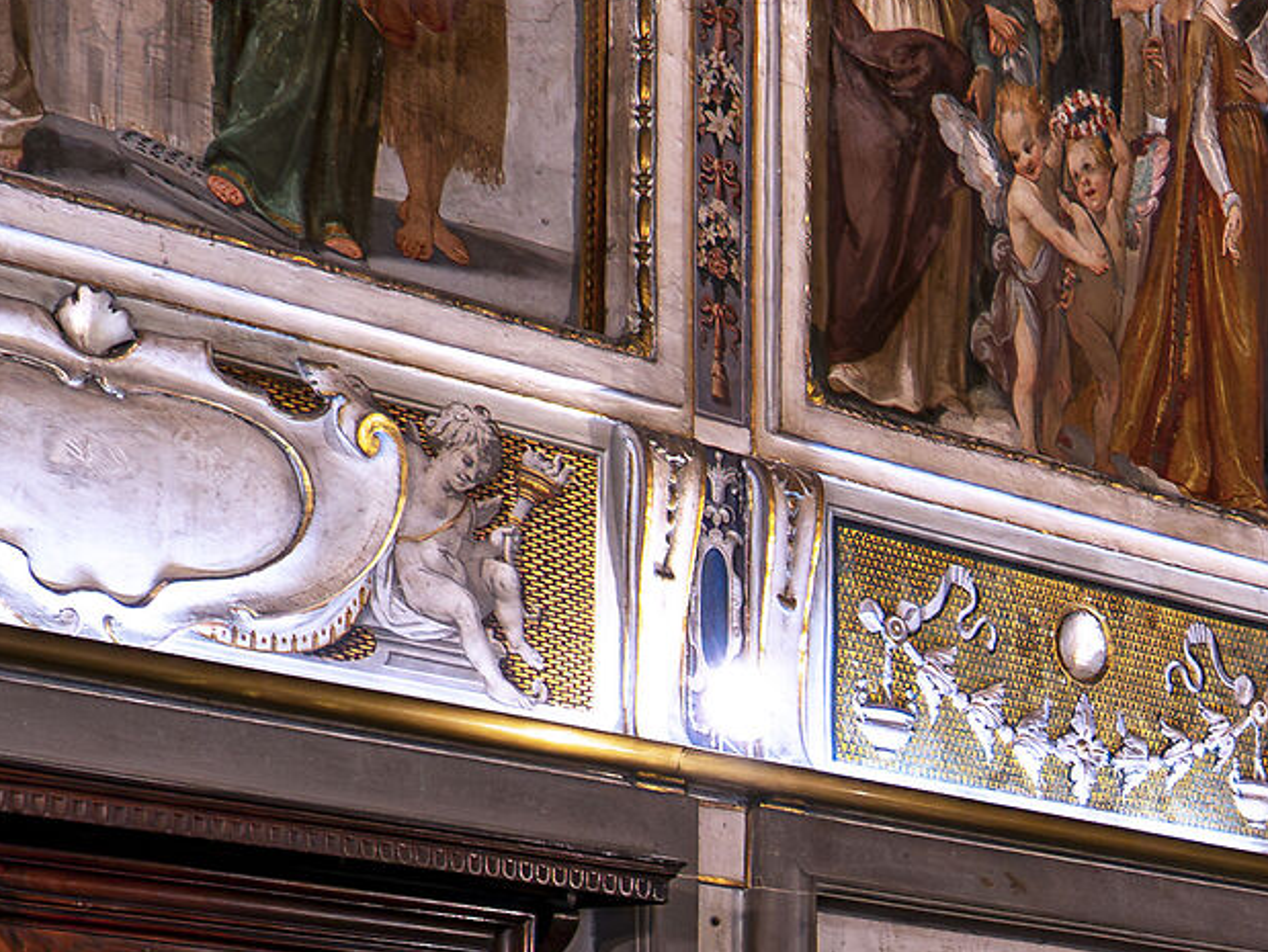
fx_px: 3409
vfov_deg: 15.3
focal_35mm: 93
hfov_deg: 19.6
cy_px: 1142
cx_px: 1583
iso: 200
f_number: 2.8
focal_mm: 12
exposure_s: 1/20
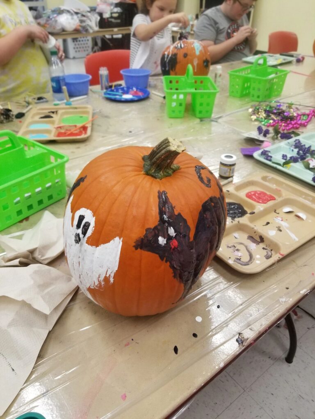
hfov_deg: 53.1
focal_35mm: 26
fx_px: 315
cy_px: 210
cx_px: 158
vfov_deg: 67.3
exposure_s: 1/60
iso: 160
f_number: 1.7
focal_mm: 4.25
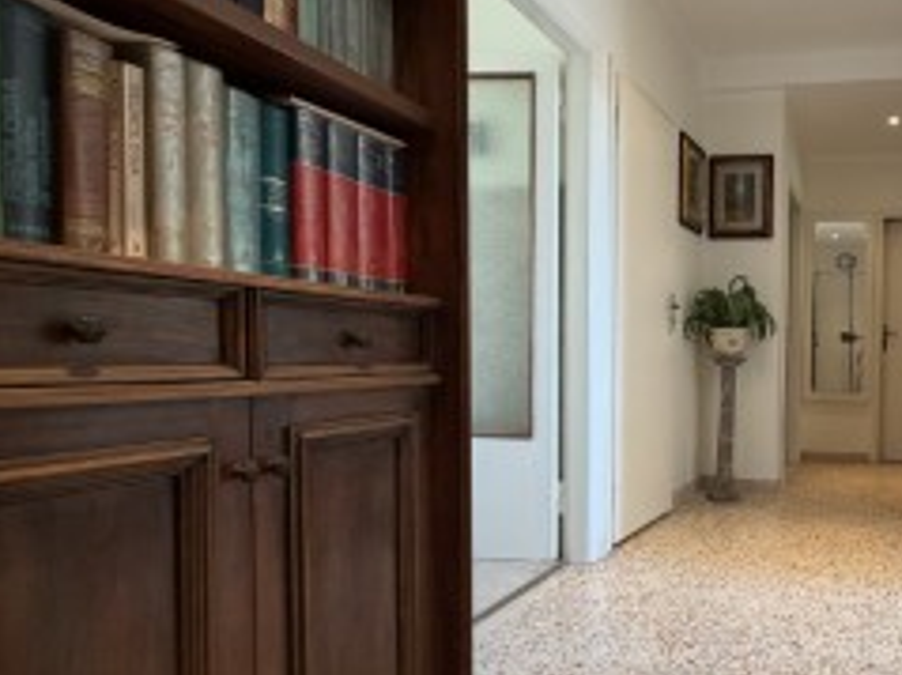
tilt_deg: -2.0
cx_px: 772
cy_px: 377
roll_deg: -1.2
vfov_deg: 54.7
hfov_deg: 61.2
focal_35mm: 25
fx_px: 651
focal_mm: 2.22
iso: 160
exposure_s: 1/50
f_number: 2.2
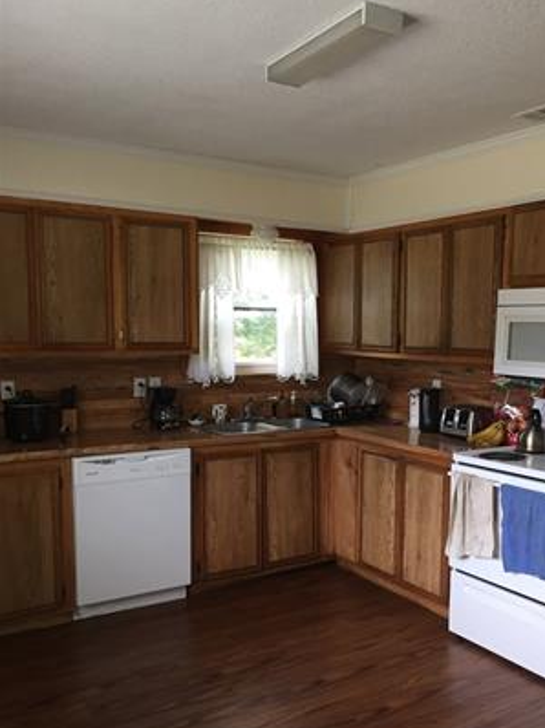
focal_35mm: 35
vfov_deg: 52.5
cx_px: 327
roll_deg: +0.0
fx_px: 736
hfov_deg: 40.5
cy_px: 404
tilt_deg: -5.3
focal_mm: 4.15
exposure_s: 1/30
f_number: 2.2
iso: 80
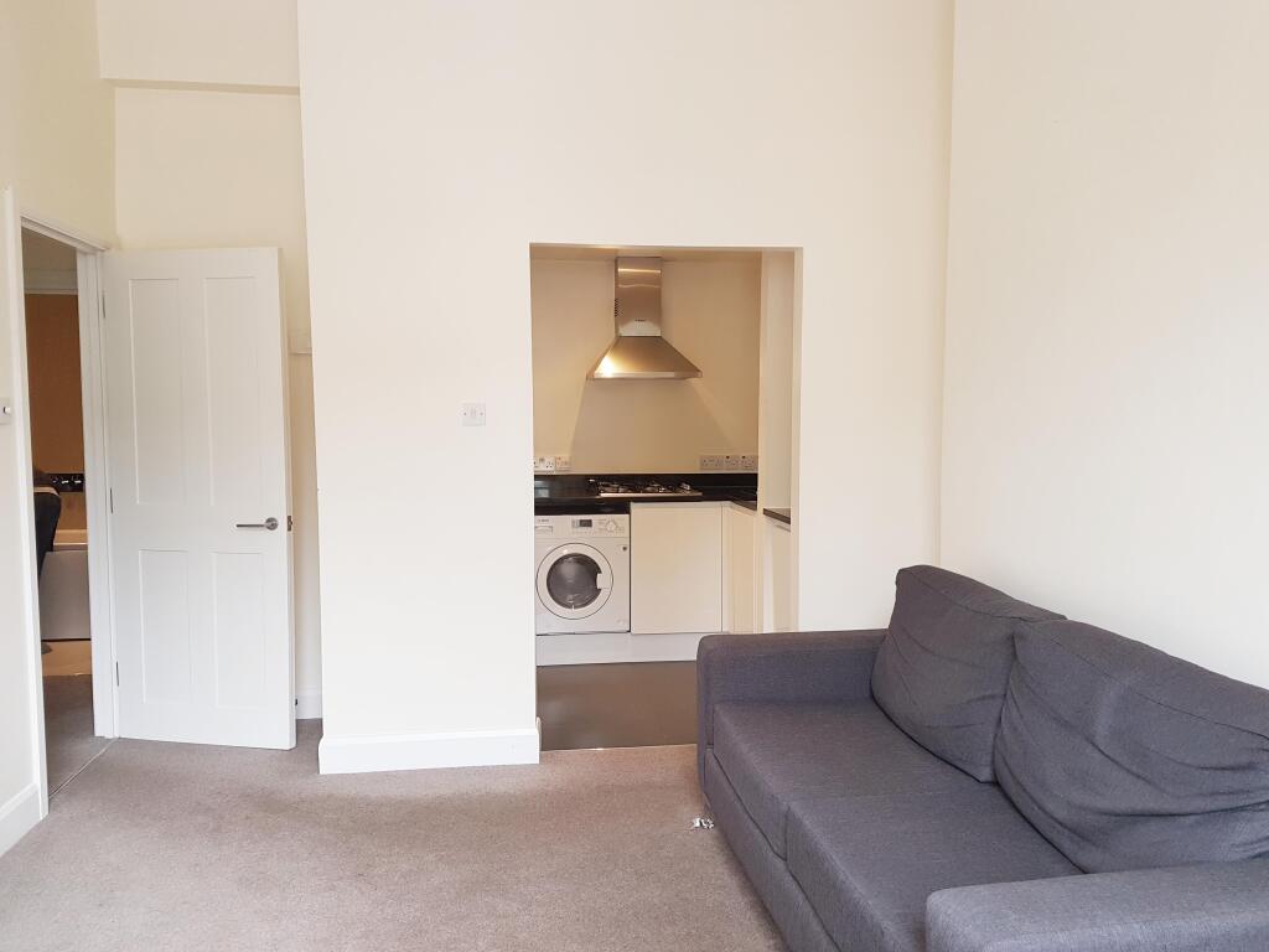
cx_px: 634
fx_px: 953
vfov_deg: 53.1
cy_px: 476
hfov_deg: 67.3
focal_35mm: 26
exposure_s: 1/50
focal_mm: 4.2
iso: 64
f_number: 1.7
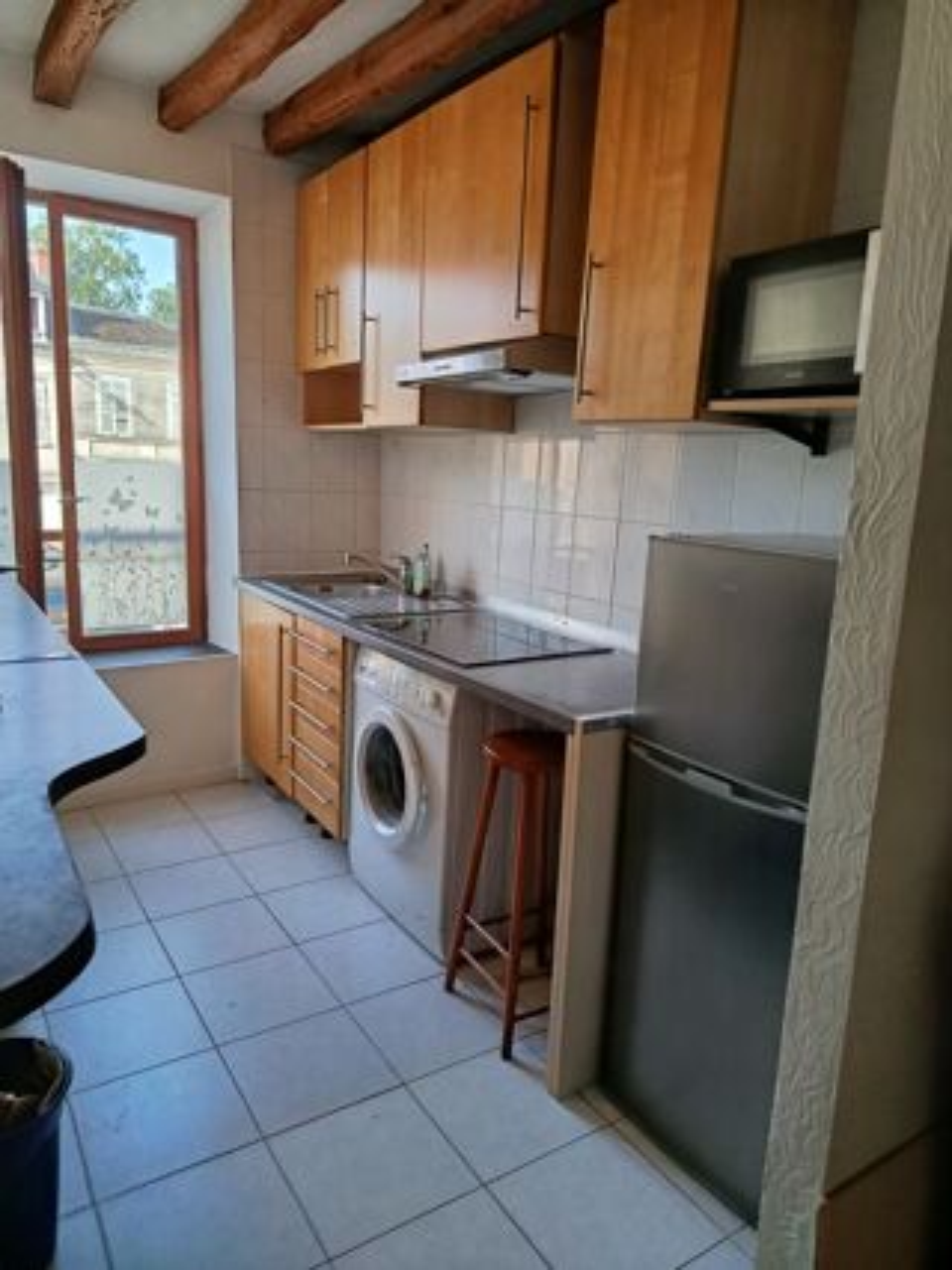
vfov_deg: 71.6
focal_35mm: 24
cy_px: 635
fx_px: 880
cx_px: 476
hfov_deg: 56.8
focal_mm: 5.24
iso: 224
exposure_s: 1/100
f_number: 1.7
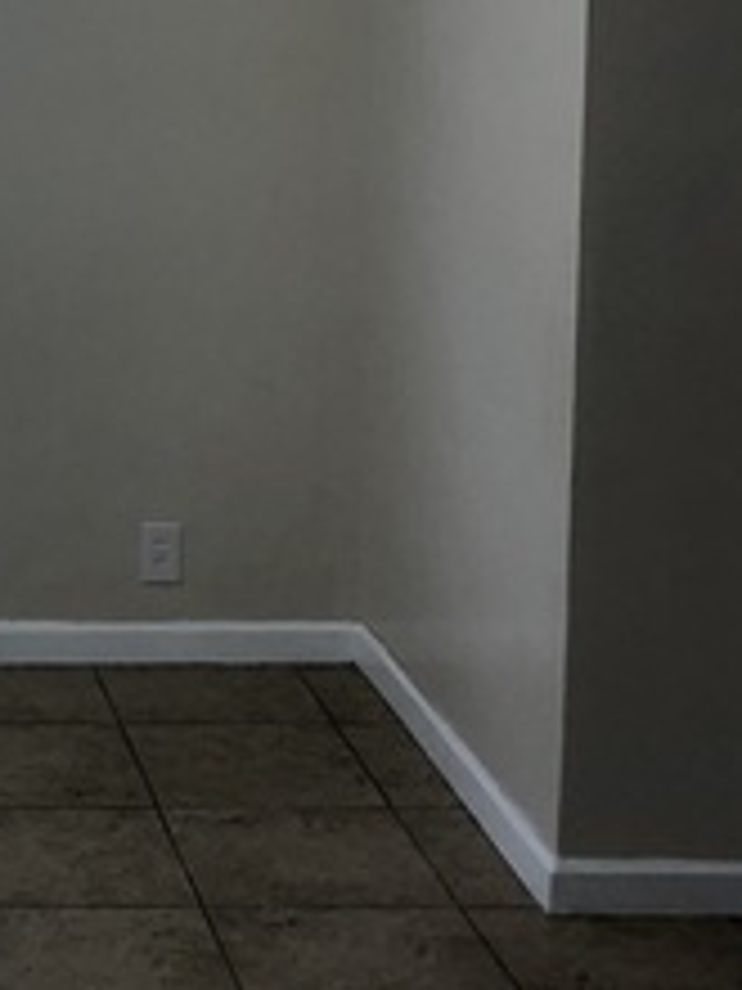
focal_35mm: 85
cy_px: 169
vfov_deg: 22.6
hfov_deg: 16.2
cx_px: -306
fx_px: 2429
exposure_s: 1/40
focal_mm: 3.99
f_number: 1.8
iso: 25
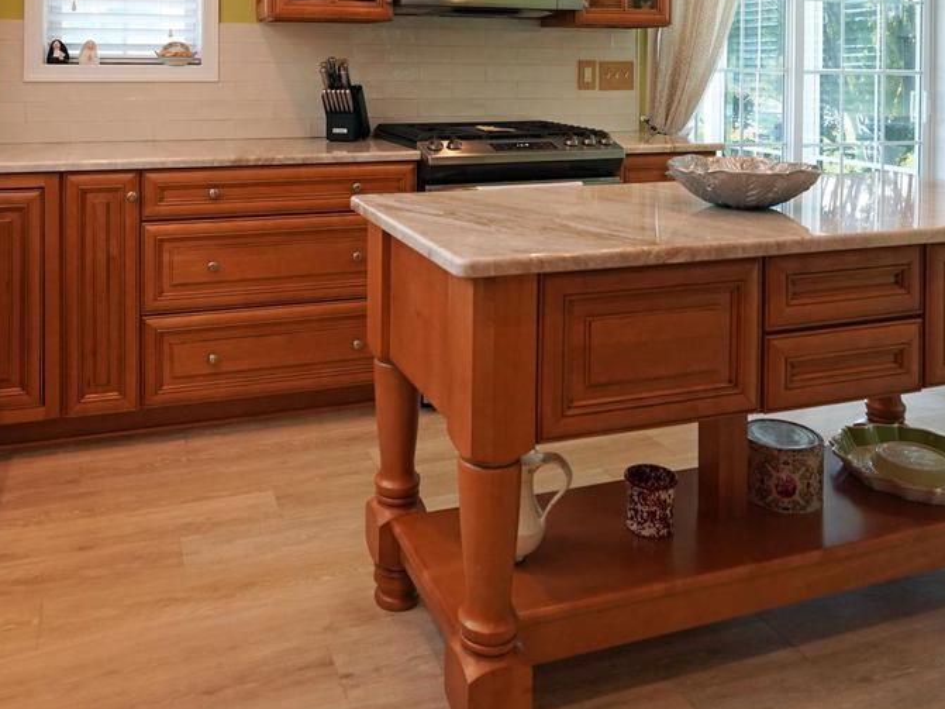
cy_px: 68
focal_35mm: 33
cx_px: 439
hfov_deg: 55.3
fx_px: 901
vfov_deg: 39.7
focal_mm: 16
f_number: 4
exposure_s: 1/160
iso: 1250
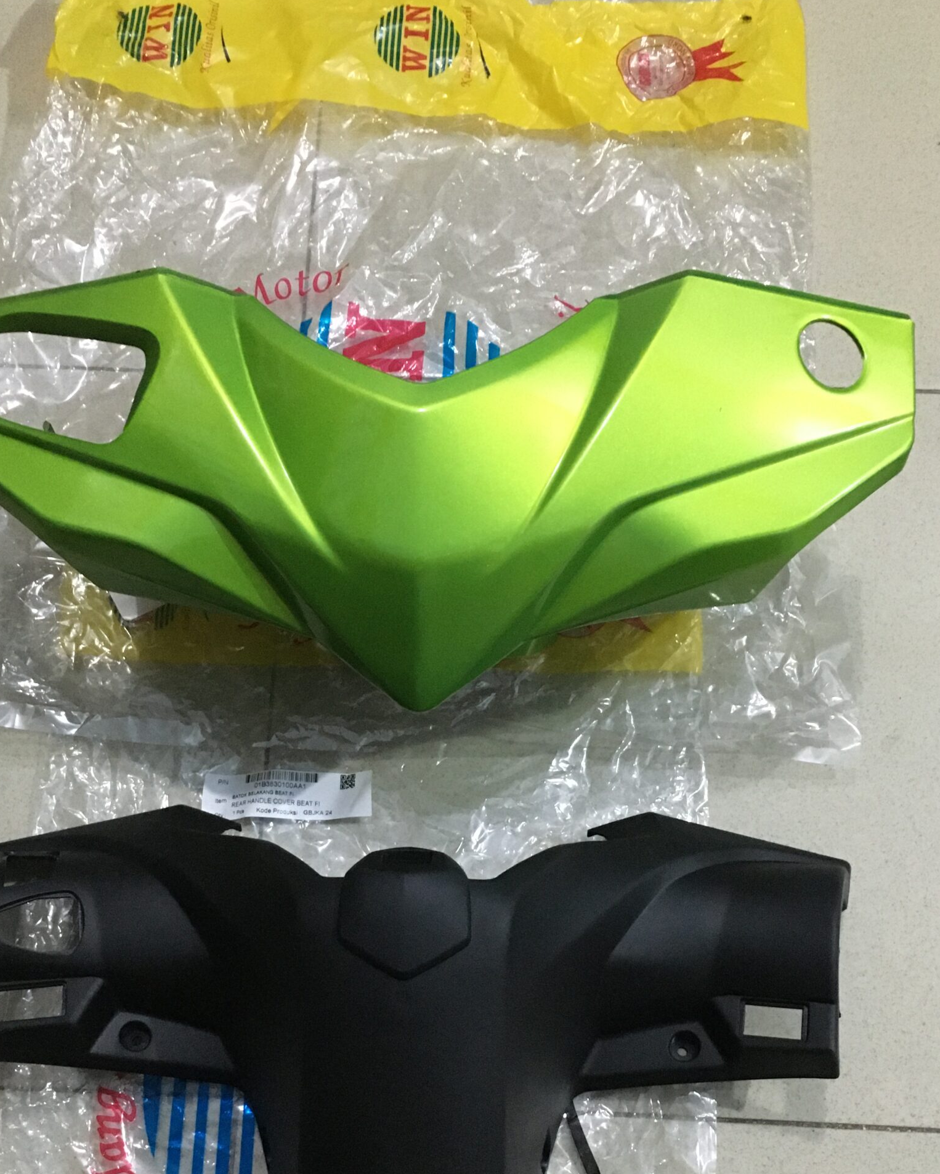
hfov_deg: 39.1
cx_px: 417
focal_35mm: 38
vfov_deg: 47.4
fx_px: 1321
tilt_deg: -70.2
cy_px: 752
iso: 320
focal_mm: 4.15
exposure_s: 1/17
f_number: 2.2
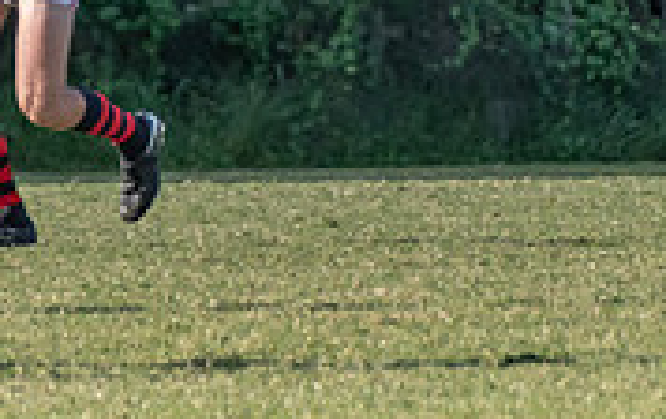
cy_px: -86
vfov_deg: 0.7
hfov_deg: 1.1
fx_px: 34479
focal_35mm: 1896
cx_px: 281
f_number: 6.3
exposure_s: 1/1600
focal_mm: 350
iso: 800
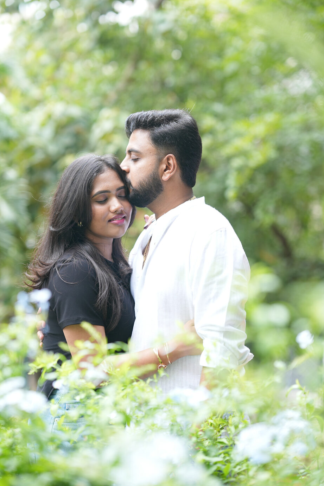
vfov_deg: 23.6
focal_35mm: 86
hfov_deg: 15.9
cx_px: 161
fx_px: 1161
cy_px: 243
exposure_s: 1/320
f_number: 2.2
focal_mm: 85
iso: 250
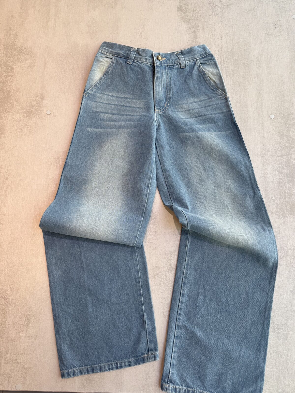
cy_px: 196
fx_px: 273
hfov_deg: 56.8
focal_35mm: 24
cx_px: 148
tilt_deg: -79.7
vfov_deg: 71.6
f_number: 1.78
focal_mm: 6.76
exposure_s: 1/100
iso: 64
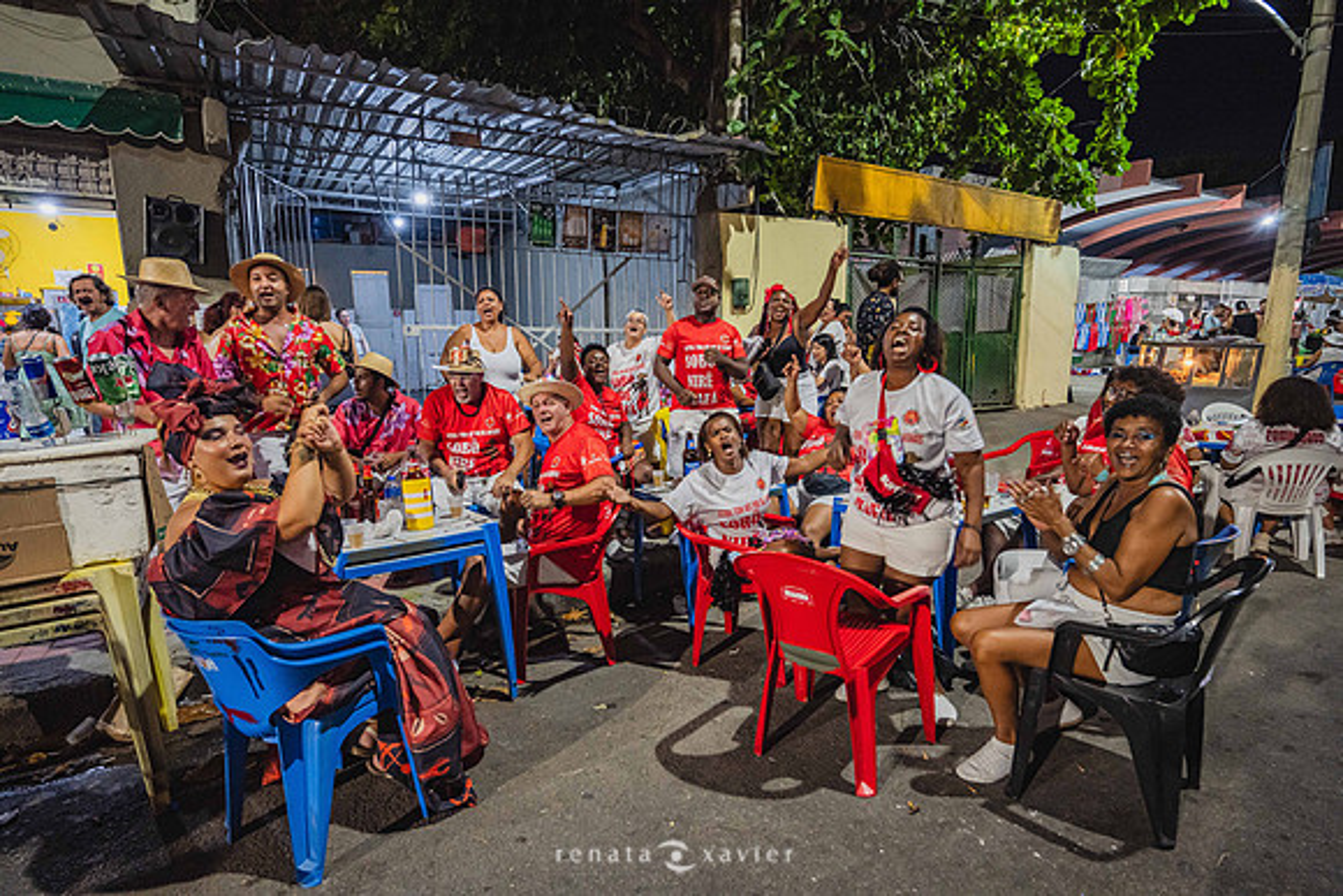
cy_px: 448
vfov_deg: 67.4
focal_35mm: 18
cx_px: 672
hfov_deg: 90.0
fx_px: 672
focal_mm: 18
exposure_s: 1/80
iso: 1250
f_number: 4
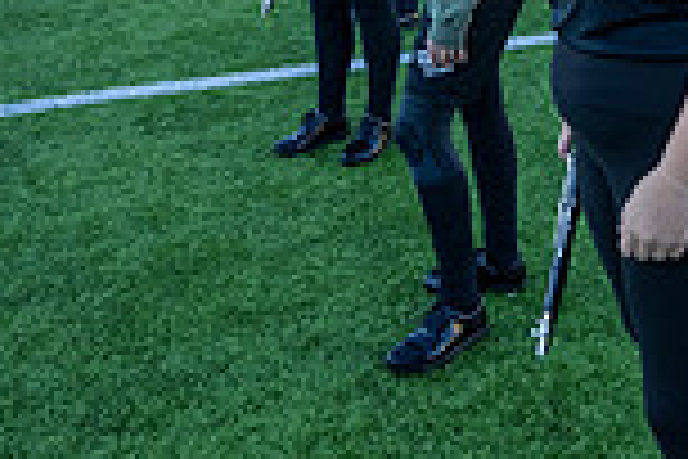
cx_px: 580
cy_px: -214
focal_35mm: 53
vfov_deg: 21.7
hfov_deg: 35.9
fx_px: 1013
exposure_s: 1/500
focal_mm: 14
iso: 320
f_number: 4
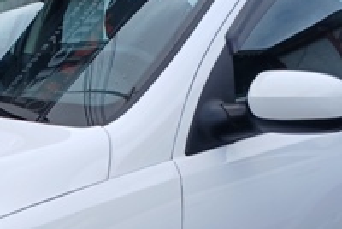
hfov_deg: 18.5
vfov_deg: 12.4
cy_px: 272
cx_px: 14
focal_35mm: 108
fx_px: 1028
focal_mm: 3.98
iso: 20
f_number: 1.8
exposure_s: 1/434
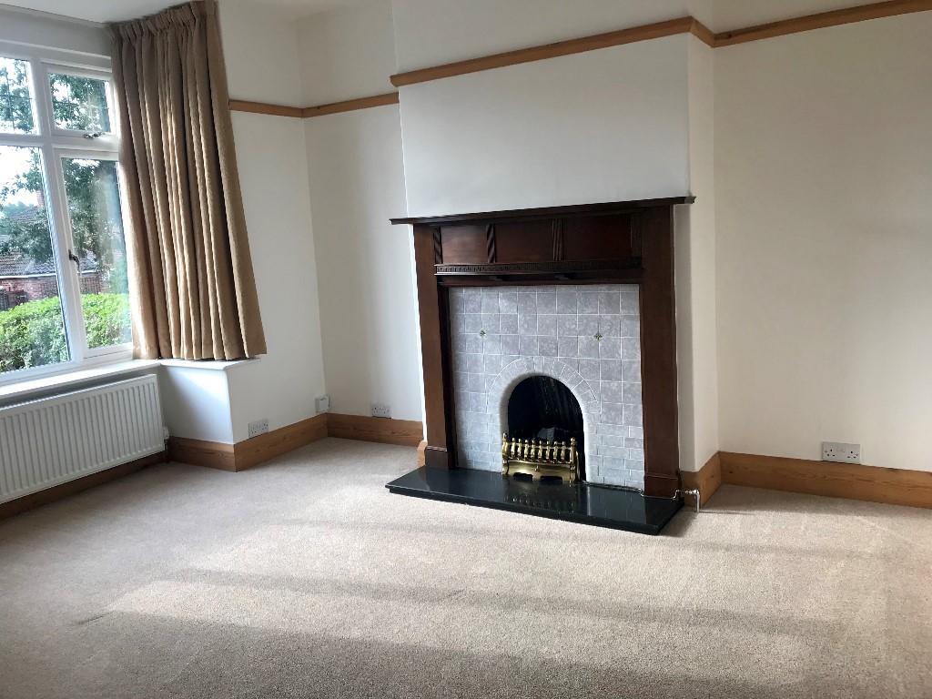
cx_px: 466
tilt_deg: -7.7
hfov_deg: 63.4
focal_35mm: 28
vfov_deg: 49.7
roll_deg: +3.5
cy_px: 350
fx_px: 754
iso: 20
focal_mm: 3.99
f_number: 1.8
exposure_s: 1/116
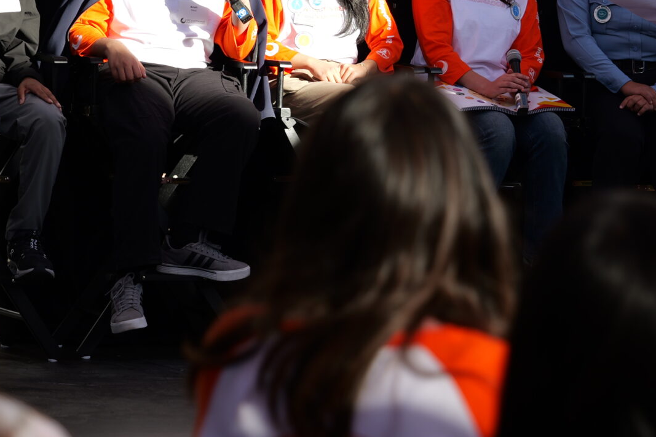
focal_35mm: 168
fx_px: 3061
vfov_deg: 8.1
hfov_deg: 12.2
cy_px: -41
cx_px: 443
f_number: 4.5
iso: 100
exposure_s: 1/200
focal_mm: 70
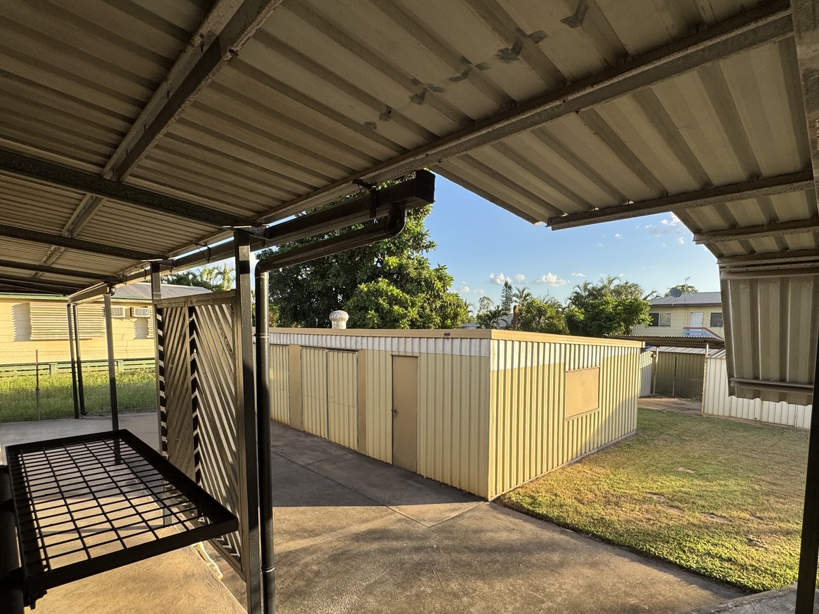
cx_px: 437
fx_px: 426
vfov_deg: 71.0
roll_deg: +0.1
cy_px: 360
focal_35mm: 18
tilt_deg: -5.2
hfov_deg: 87.6
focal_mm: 2.22
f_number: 2.2
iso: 40
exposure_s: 1/636
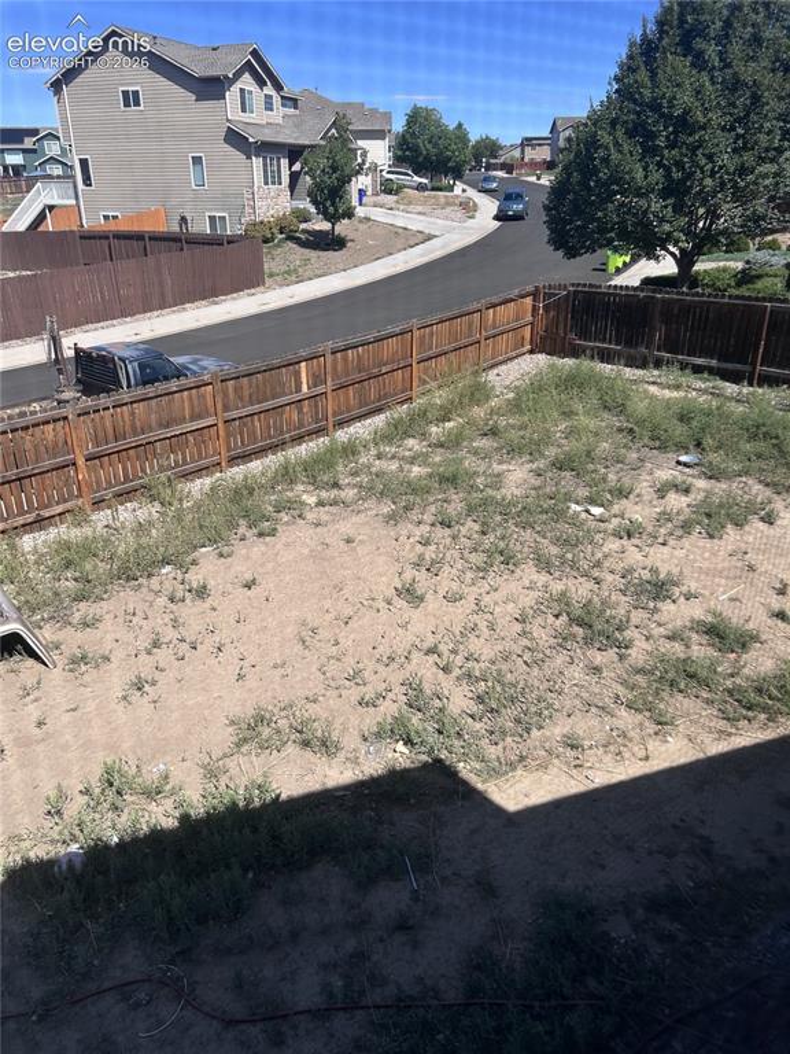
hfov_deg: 53.1
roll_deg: -0.3
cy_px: 527
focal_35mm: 26
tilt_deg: -23.7
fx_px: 791
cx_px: 395
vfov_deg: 67.3
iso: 50
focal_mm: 5.7
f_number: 1.5
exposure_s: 1/2299
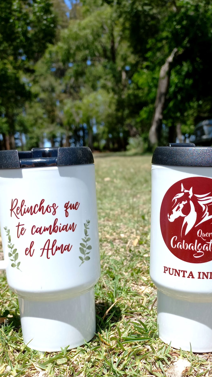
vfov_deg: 52.1
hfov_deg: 31.1
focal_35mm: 38
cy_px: 239
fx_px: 380
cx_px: 121
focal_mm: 4.6
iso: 25
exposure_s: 1/521
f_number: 1.8
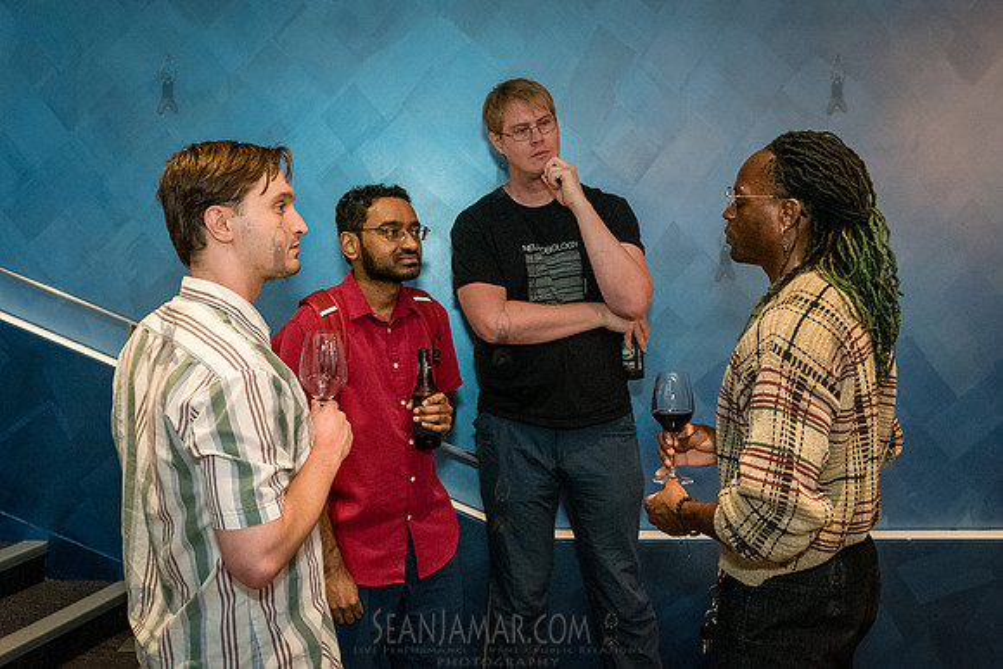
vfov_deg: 36.6
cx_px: 458
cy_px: 315
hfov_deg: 52.7
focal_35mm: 36
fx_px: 1012
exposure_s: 1/250
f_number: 3.5
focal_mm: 28
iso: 6400
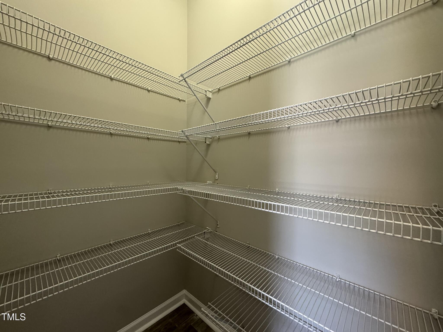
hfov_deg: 102.1
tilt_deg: -0.8
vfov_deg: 85.7
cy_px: 166
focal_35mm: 14
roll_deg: -0.5
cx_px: 222
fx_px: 179
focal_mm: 2.22
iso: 320
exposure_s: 1/60
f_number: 2.2
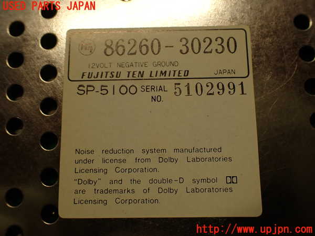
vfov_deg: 44.2
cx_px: 158
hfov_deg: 56.8
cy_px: 118
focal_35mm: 32
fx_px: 291
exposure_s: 1/60
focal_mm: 5.79
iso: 100
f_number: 2.4
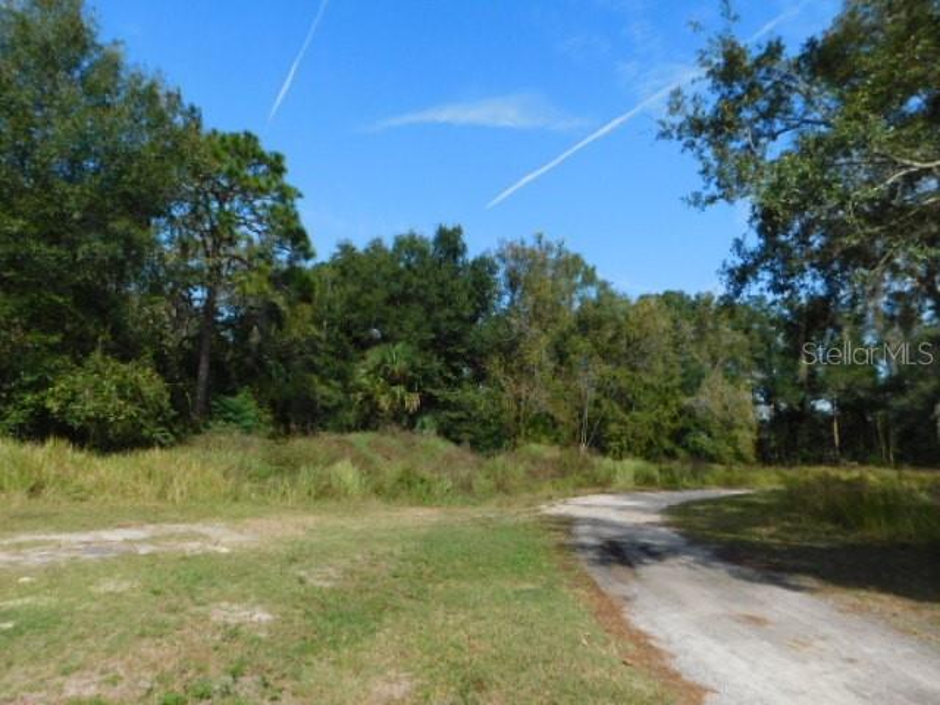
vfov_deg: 58.9
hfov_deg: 73.9
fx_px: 625
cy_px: 352
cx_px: 470
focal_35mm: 23
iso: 125
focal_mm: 4
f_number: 3
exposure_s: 1/1250
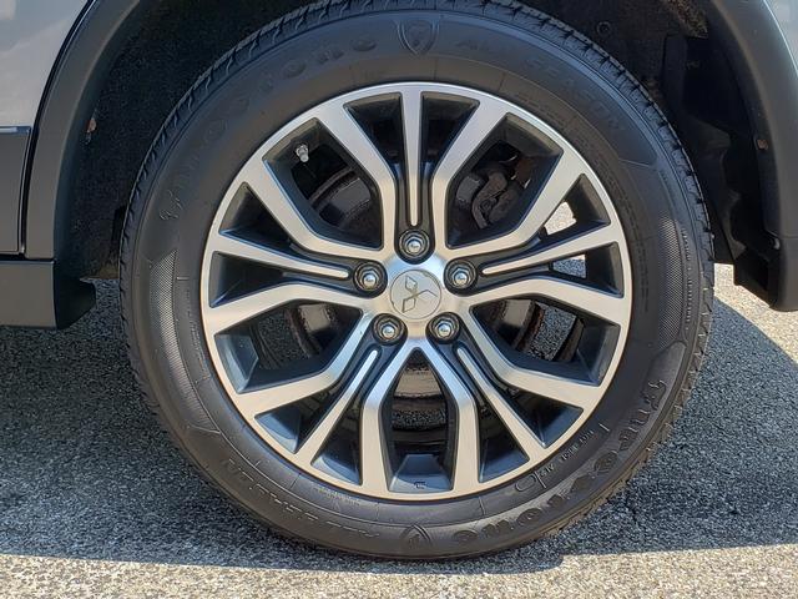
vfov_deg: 53.1
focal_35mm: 26
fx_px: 599
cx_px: 399
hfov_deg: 67.3
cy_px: 300
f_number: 2.4
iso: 50
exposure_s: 1/327
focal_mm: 4.3
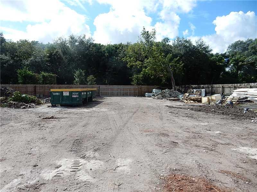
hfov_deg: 69.4
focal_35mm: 25
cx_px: 128
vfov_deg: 54.9
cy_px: 96
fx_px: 186
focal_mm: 4.5
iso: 125
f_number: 3.7
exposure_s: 1/1600
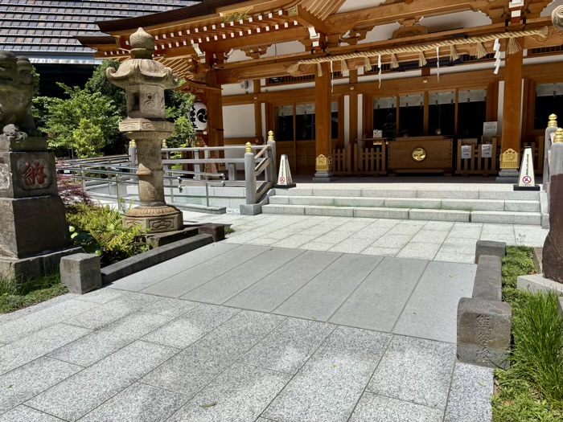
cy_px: 211
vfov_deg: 53.1
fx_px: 423
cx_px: 282
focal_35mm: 26
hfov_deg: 67.3
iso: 50
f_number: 1.6
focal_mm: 5.96
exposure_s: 1/5348
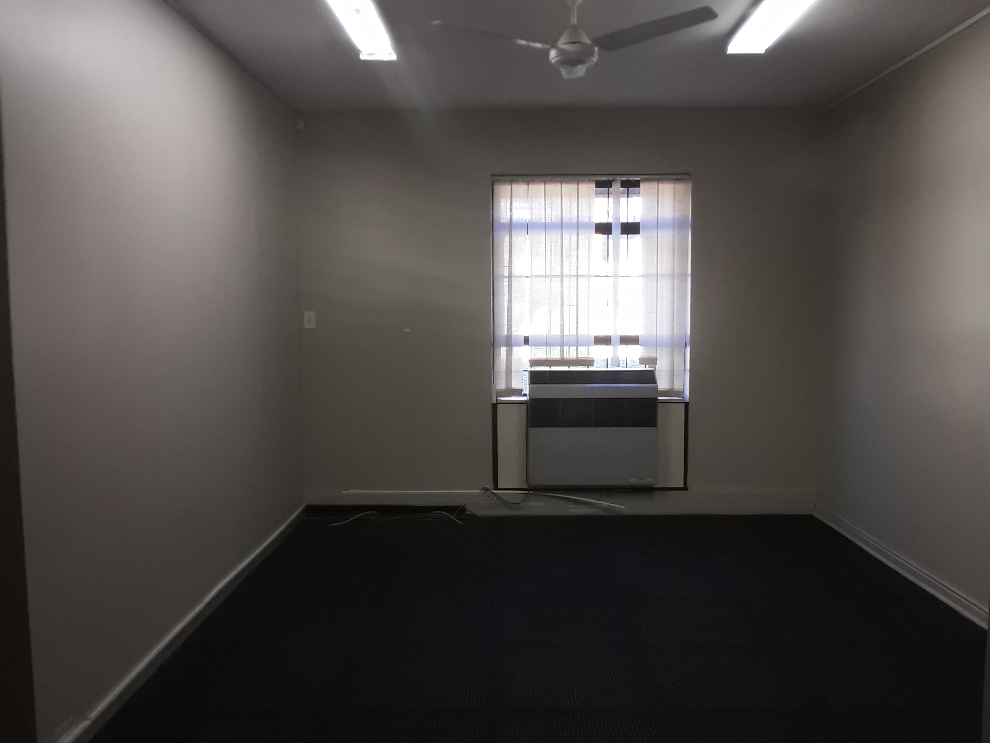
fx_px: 858
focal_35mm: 30
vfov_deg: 46.8
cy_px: 372
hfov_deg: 60.0
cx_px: 495
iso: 80
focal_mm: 2.2
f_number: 1.9
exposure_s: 1/50
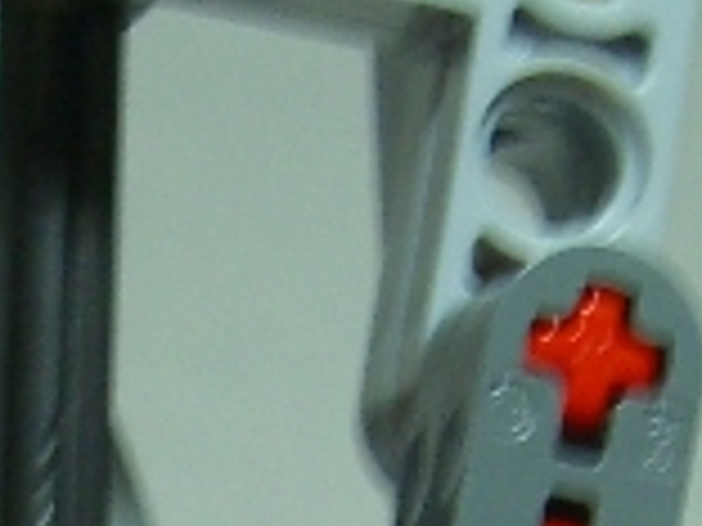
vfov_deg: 5.8
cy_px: 1169
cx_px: -140
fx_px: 5050
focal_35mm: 249
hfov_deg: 7.9
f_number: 2.8
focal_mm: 7.9
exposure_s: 1/15
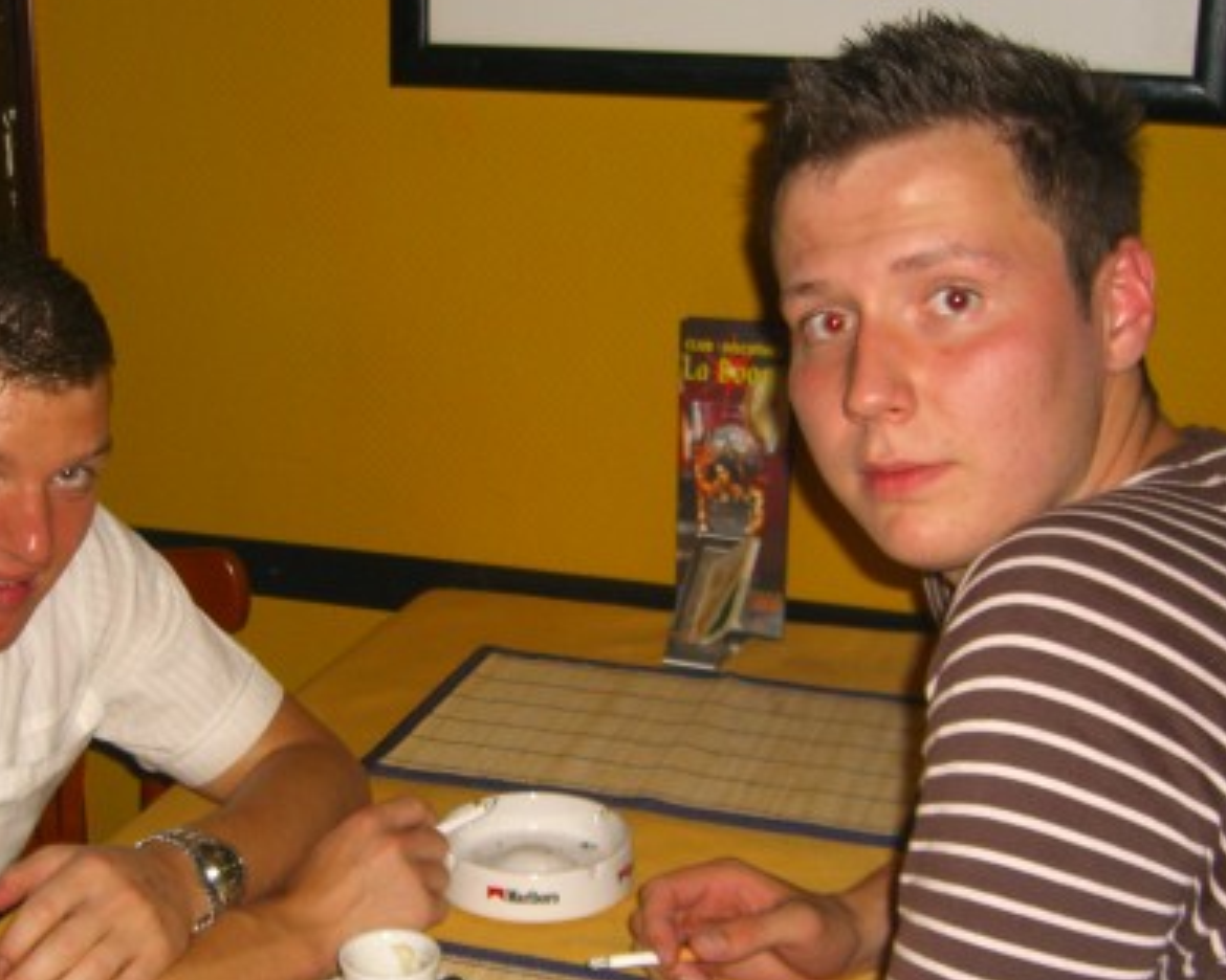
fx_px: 2068
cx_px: 475
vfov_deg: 26.6
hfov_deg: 32.9
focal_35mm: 57
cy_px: 606
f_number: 2.8
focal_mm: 7.9
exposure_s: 1/60
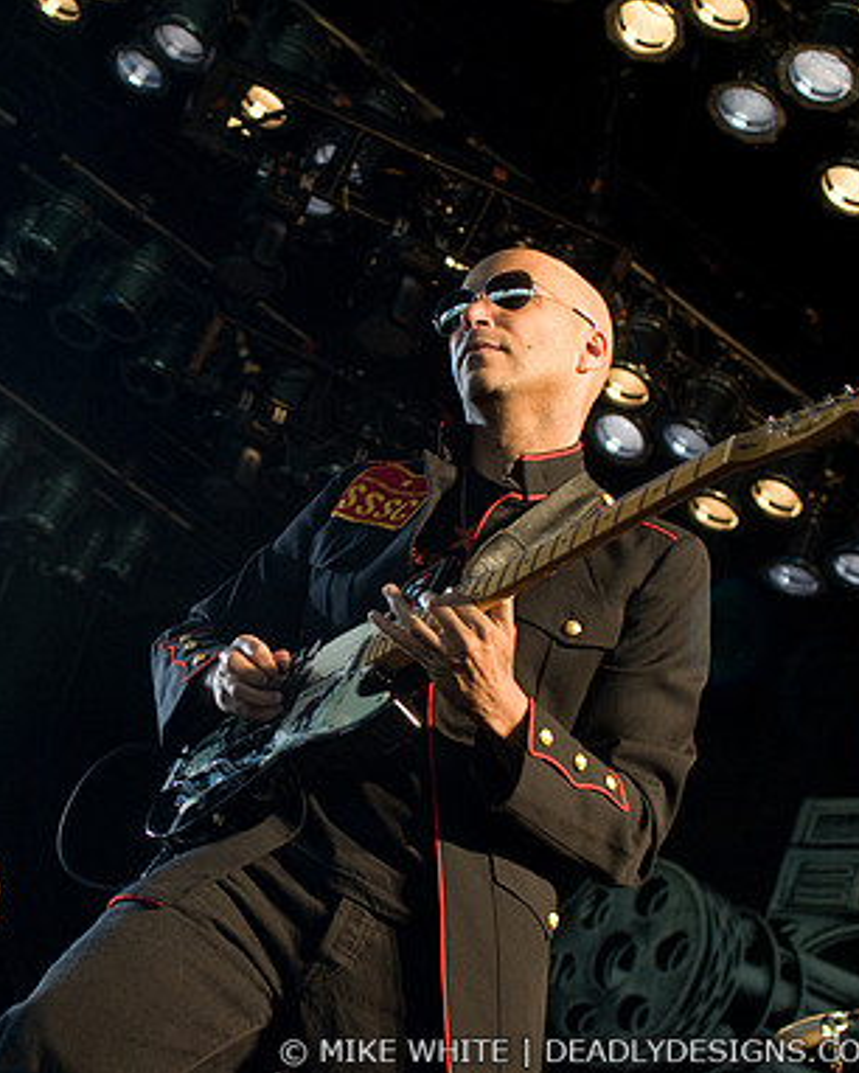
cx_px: 87
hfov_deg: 20.1
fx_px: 2372
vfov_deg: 25.5
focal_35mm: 75
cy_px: 535
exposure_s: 1/250
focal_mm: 35
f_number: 4
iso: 800
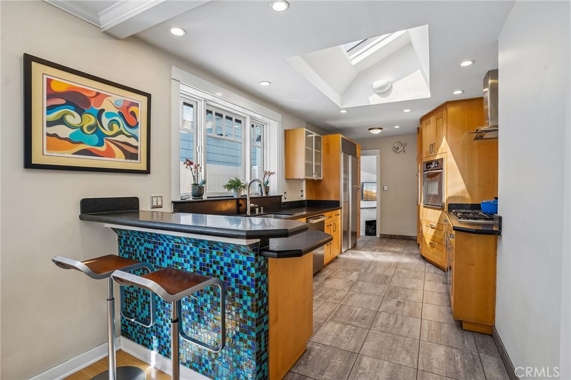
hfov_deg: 93.3
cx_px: 286
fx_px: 270
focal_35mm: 17
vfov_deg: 70.4
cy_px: 190
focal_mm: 17
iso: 400
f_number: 8
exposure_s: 1/30
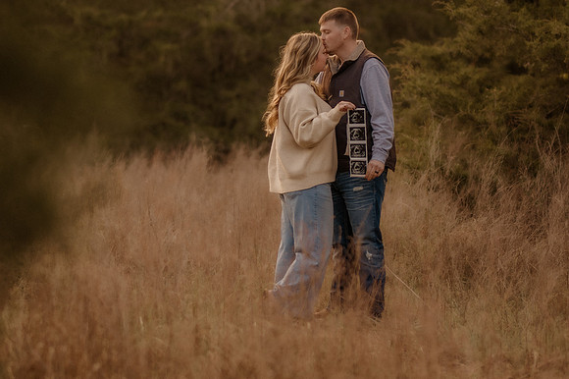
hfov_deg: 16.1
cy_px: 190
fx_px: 2006
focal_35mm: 127
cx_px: 284
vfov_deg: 10.8
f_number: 1.4
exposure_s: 1/1000
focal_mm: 85
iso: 320
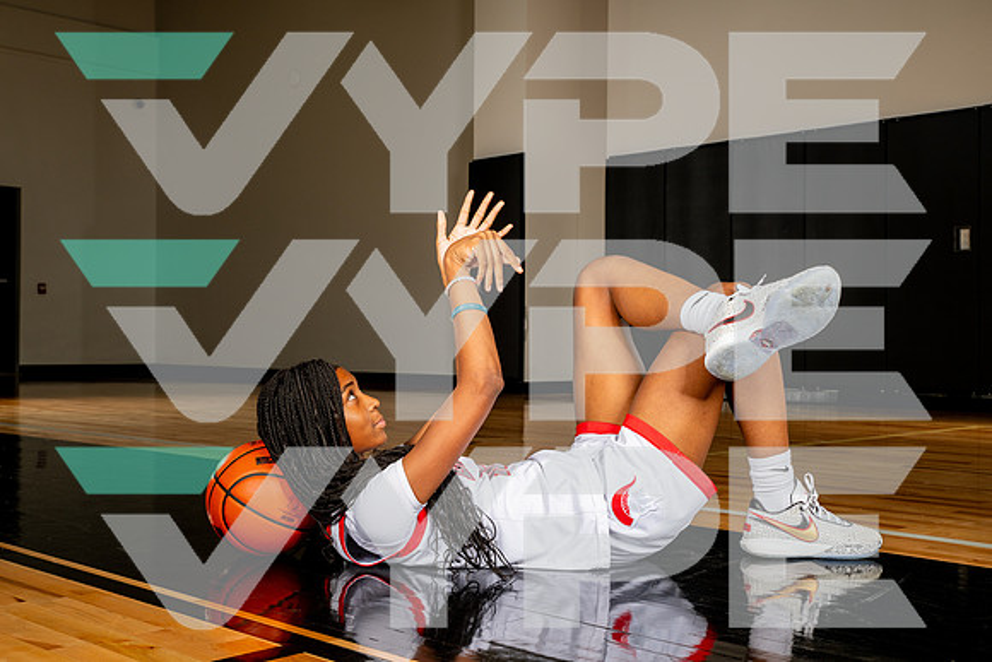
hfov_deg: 44.5
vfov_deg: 30.5
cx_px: 496
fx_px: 1213
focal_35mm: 44
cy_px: 331
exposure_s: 1/400
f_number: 8
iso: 250
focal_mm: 44
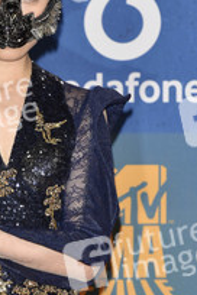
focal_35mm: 343
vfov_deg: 6.0
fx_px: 2815
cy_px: 185
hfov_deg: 4.0
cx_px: 6
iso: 1600
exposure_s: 1/250
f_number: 6.3
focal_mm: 175
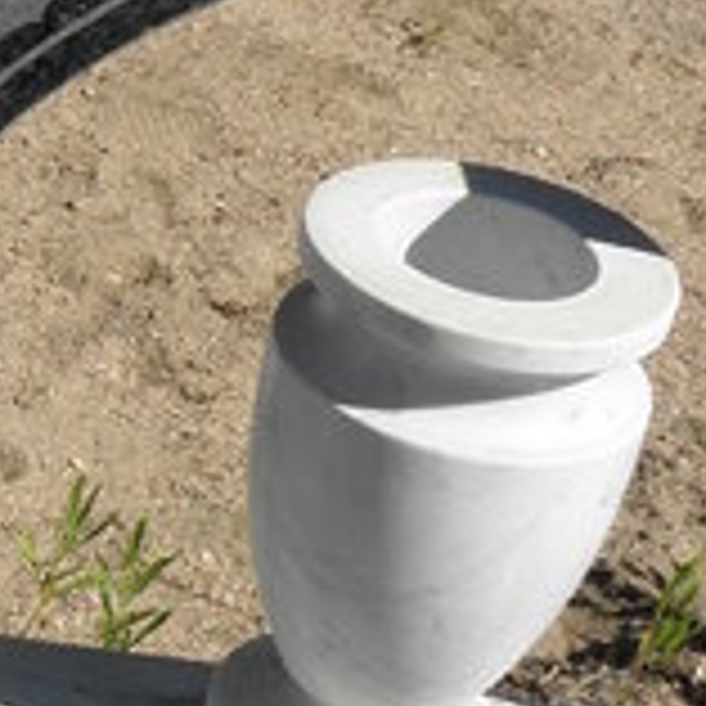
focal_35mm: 117
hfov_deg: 13.5
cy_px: 441
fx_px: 2700
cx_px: -526
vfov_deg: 14.9
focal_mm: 4.6
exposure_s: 1/400
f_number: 5.6
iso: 64
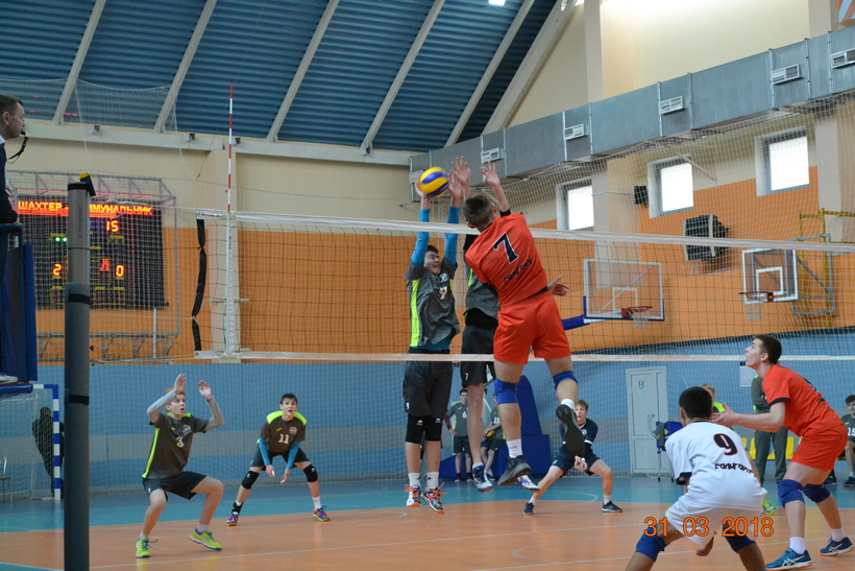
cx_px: 428
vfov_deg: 20.2
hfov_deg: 29.9
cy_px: 286
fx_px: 1603
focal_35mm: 68
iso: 3200
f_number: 5.3
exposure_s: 1/250
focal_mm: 45
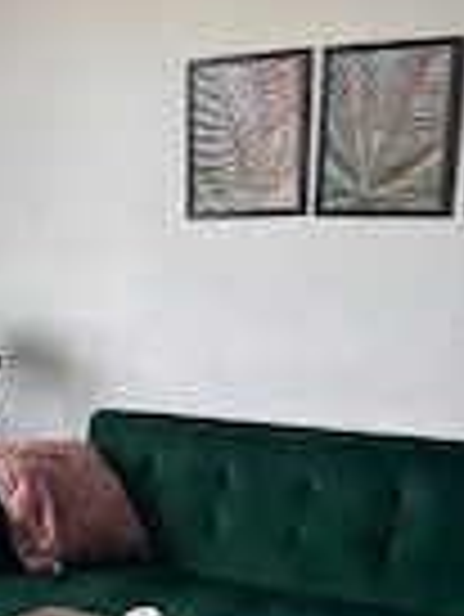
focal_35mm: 76
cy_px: 418
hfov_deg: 17.6
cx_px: -207
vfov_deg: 25.5
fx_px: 1356
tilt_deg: -9.5
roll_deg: +0.8
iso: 80
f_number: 1.5
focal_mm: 5.7
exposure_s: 1/121
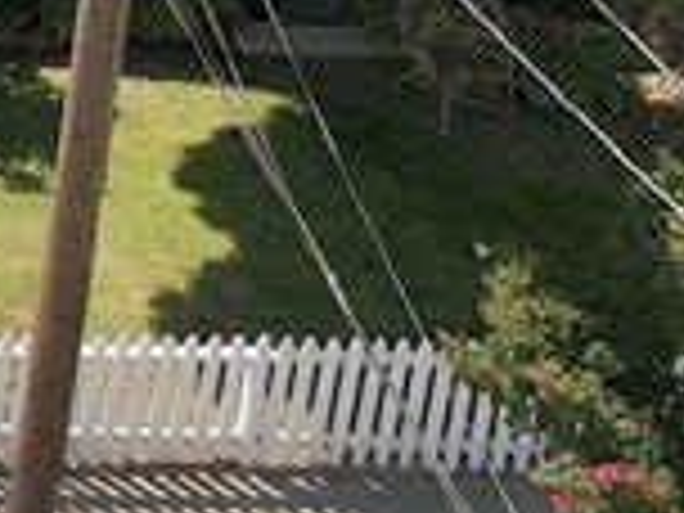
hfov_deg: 9.3
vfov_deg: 7.8
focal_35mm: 162
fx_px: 3201
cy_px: -1091
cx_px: -1472
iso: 150
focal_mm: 12.3
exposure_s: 1/3200
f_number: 2.8
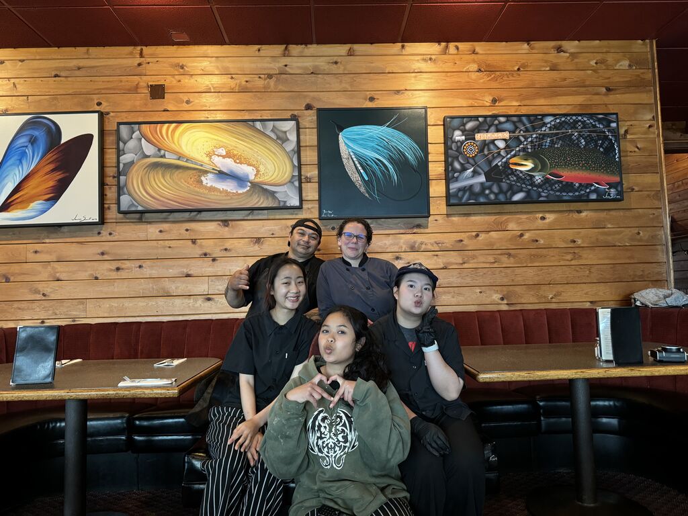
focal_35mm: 24
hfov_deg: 71.6
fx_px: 477
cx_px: 344
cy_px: 258
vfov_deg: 56.8
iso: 400
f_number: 1.78
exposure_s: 1/60
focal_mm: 6.76
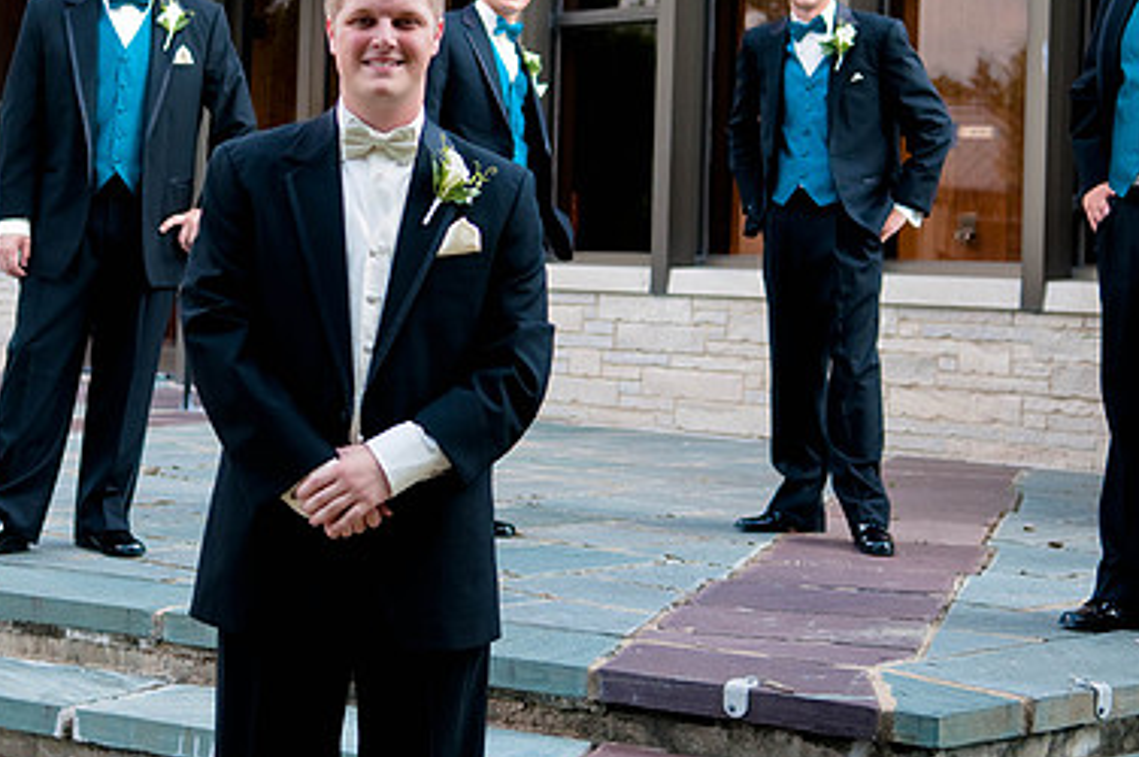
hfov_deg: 27.3
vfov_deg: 18.3
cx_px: 424
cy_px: 200
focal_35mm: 74
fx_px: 2339
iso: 200
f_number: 2.8
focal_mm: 32
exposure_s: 1/400
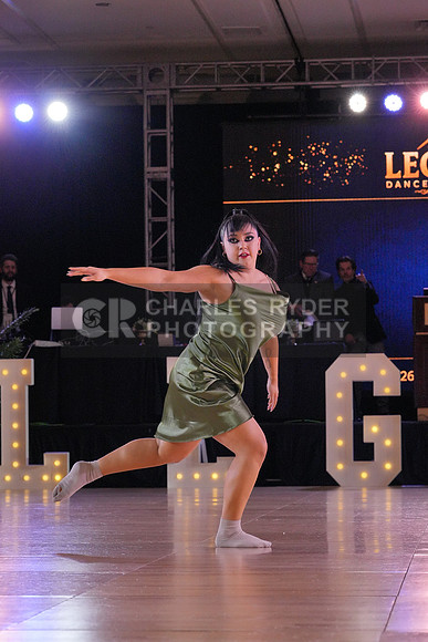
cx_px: 214
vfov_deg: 18.8
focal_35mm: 109
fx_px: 1943
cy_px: 321
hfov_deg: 12.6
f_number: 7.1
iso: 6400
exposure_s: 1/500
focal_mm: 109
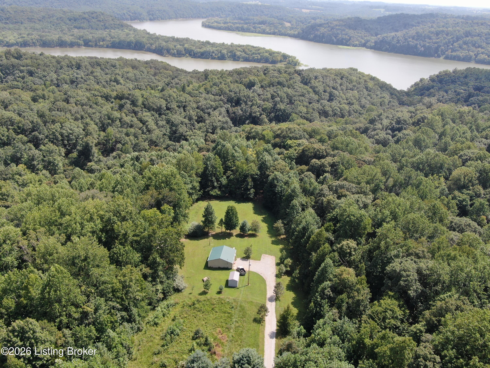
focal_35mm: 31
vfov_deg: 45.4
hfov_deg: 58.4
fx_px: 439
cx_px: 245
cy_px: 184
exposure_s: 1/500
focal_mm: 5.33
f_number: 3.1
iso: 100
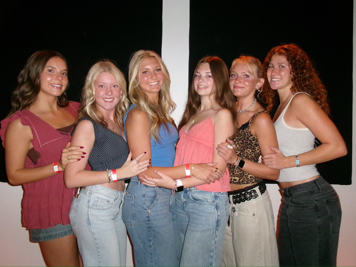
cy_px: 134
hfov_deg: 63.4
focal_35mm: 28
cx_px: 178
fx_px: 288
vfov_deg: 49.7
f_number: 3.9
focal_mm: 5.1
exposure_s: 1/34
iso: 700
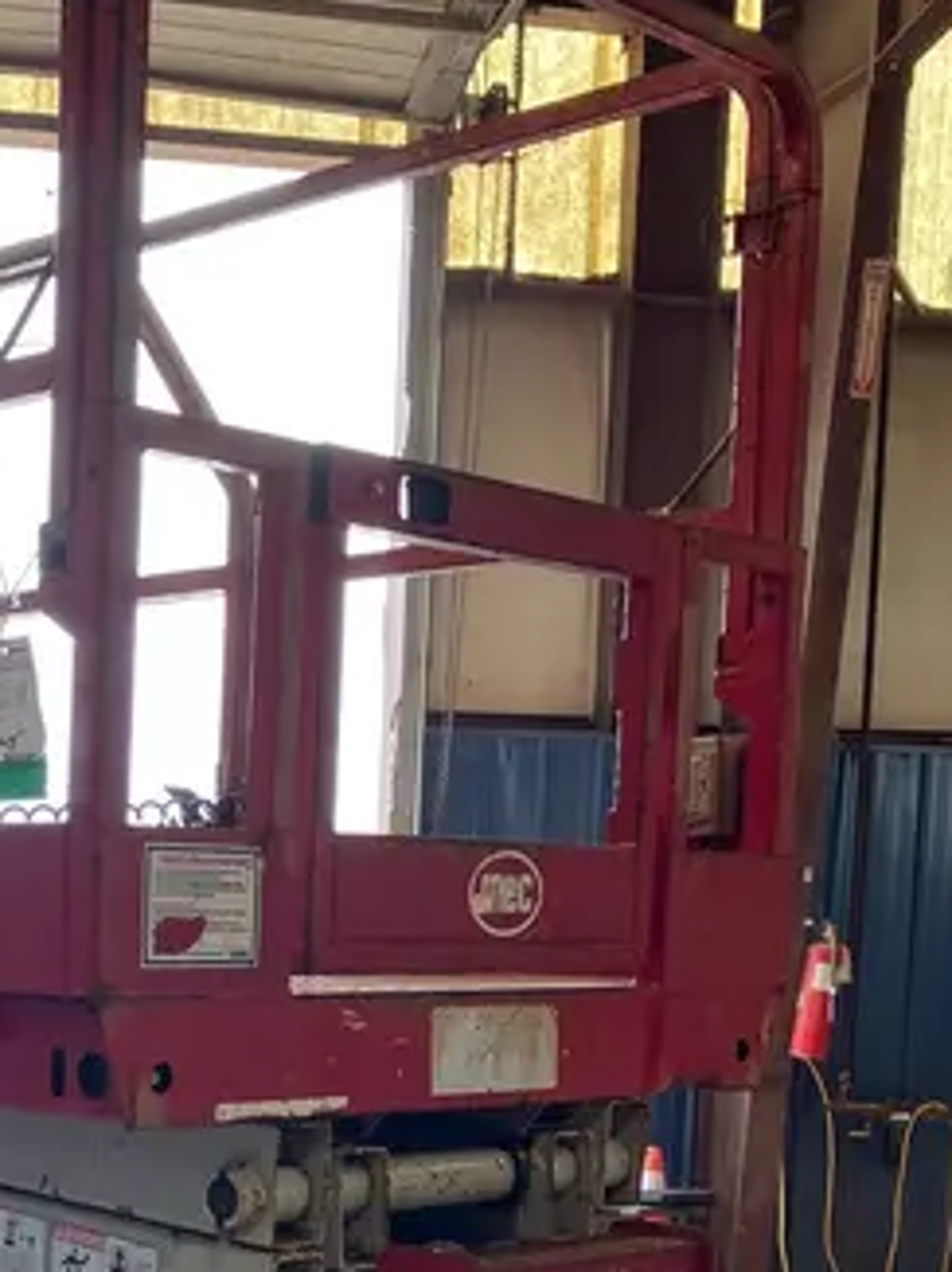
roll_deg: -0.6
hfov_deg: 22.6
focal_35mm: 63
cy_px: 1153
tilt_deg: -4.9
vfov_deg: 29.4
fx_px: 2313
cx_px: 70
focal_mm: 3.99
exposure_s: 1/121
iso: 80
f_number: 1.8
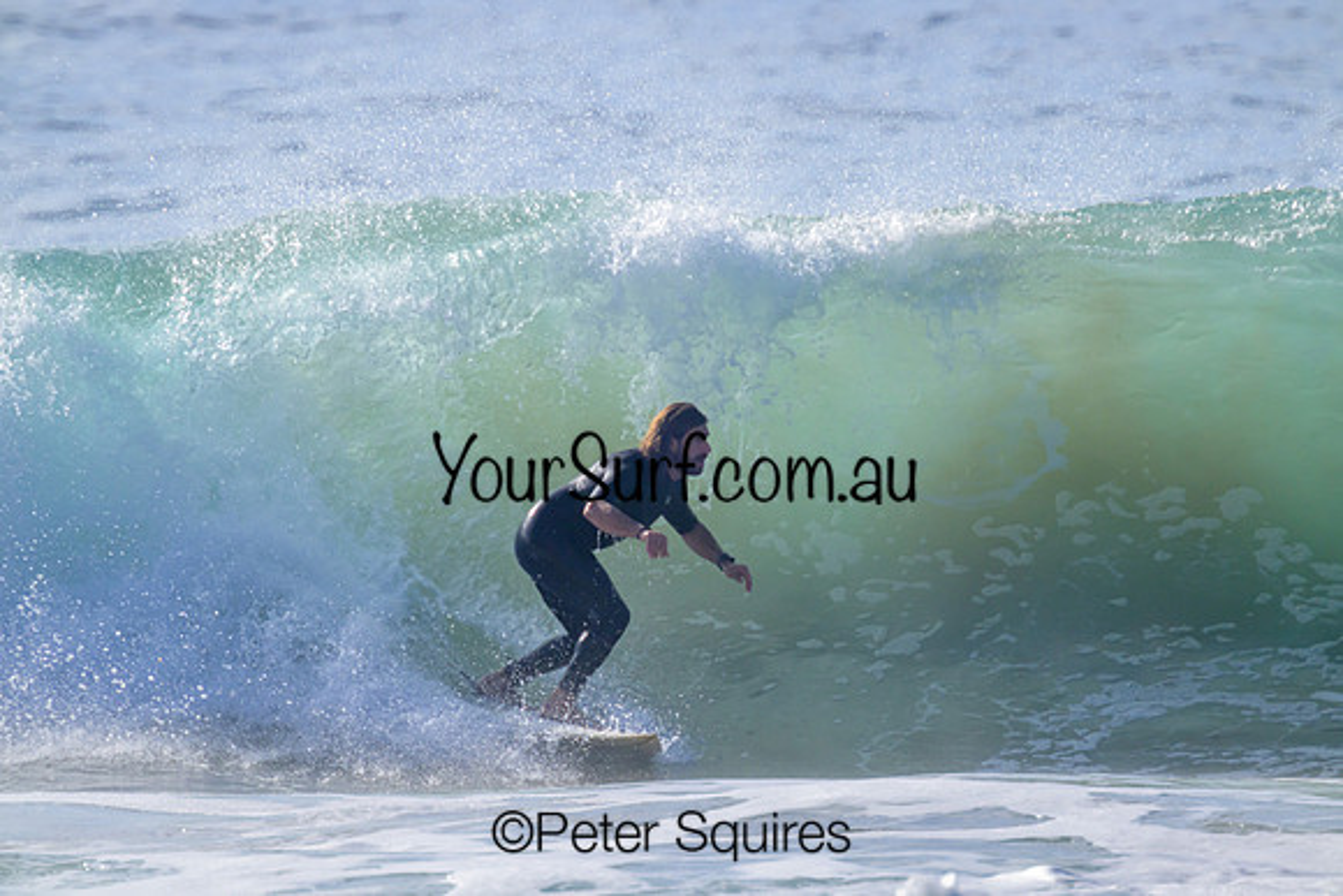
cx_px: 672
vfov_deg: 1.7
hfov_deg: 2.6
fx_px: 29850
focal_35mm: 800
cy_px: 448
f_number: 11
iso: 800
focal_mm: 800
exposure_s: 1/2000
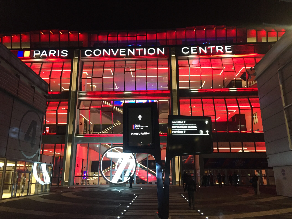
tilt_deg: +16.3
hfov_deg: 61.7
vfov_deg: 48.2
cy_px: 110
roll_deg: +1.9
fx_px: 245
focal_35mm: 29
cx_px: 146
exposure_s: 1/33
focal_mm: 4.15
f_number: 2.2
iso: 200
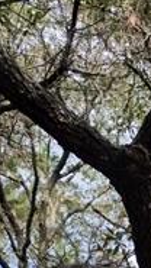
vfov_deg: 16.4
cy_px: 456
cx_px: 312
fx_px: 805
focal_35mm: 113
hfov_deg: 9.9
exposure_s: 1/3606
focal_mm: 4.71
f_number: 1.7
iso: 102
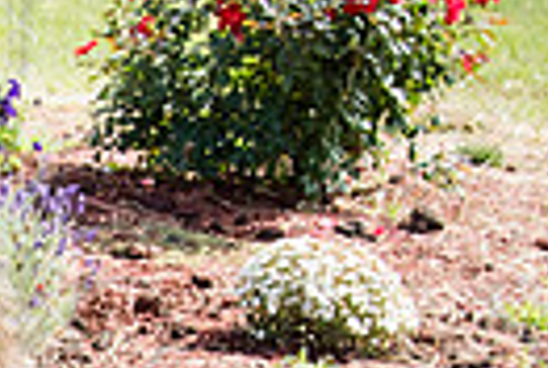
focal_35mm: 128
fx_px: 1953
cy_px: 533
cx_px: -222
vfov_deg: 10.4
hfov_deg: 15.0
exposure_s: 1/500
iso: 400
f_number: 7.1
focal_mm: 29
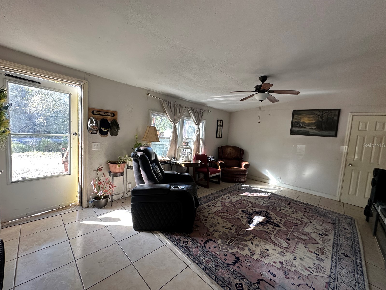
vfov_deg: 85.7
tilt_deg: -4.9
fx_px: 156
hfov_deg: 102.1
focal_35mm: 14
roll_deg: -4.0
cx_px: 193
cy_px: 145
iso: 160
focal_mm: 2.22
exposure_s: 1/99
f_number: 2.2
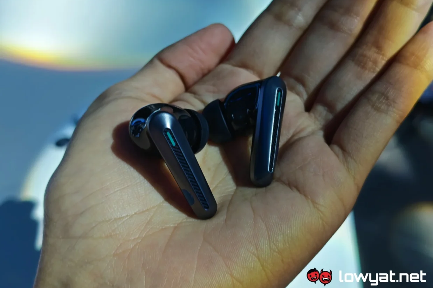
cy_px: 130
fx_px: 577
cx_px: 217
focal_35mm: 48
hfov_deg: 41.1
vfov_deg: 28.1
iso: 64
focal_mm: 5.4
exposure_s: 1/120
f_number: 1.6
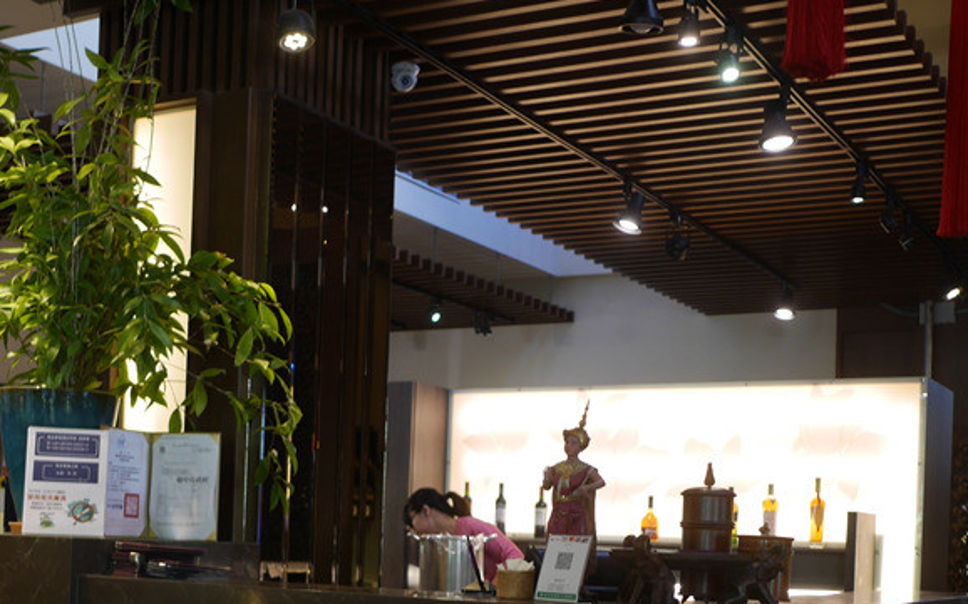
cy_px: 542
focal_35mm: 55
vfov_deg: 23.0
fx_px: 1451
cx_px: 342
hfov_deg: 36.6
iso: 200
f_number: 1.7
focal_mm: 15
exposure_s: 1/60
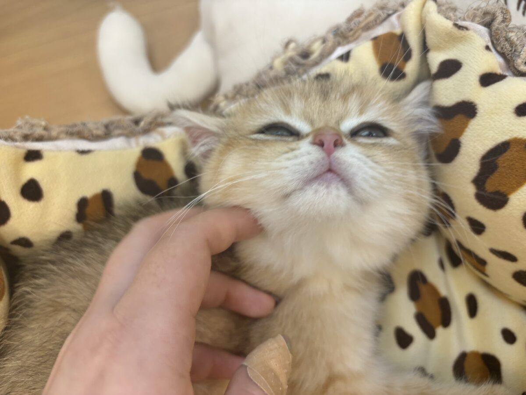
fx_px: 395
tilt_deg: -61.0
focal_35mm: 26
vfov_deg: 53.1
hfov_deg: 67.3
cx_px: 263
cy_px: 198
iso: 80
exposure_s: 1/50
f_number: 1.6
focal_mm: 5.96
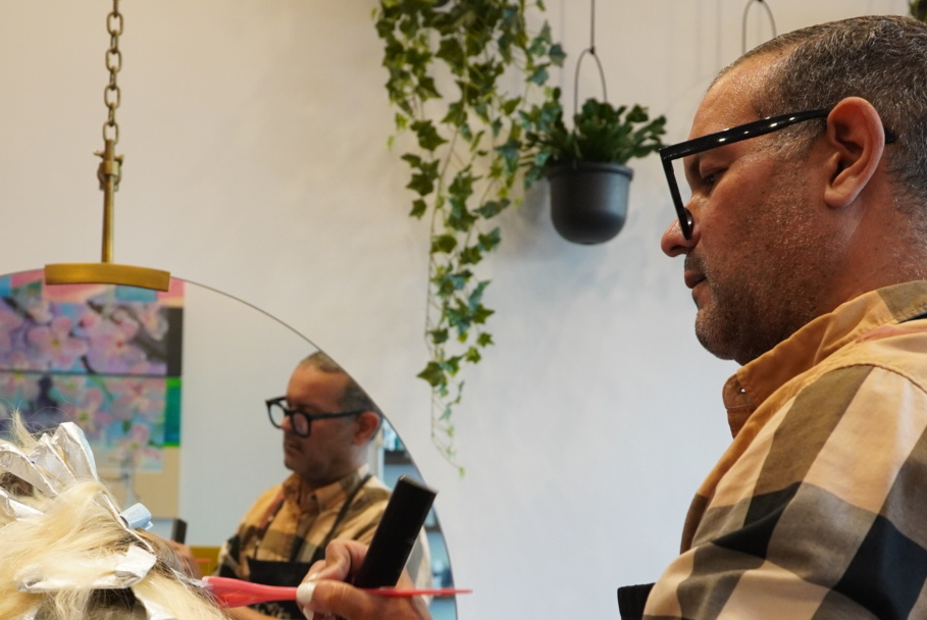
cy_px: 538
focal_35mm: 64
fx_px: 1650
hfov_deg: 31.3
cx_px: 370
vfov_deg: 20.9
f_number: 4.5
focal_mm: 24
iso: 1000
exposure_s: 1/80
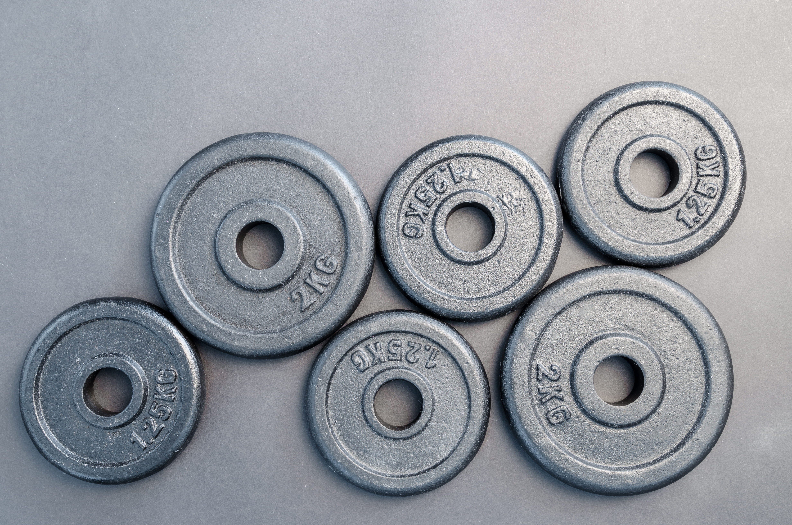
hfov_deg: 53.2
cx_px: 396
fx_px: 790
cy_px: 262
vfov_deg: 36.7
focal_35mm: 36
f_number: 8
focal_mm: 24
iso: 100
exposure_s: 6
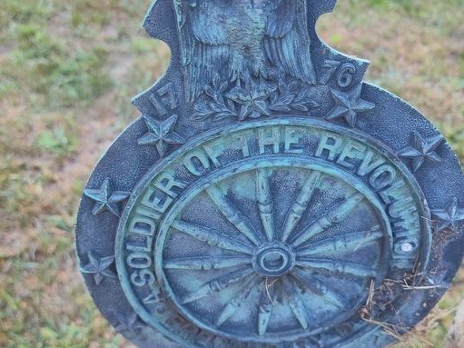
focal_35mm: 36
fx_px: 482
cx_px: 229
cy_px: 199
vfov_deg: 39.6
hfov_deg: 51.4
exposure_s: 1/200
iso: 118
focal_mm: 5.56
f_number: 1.8
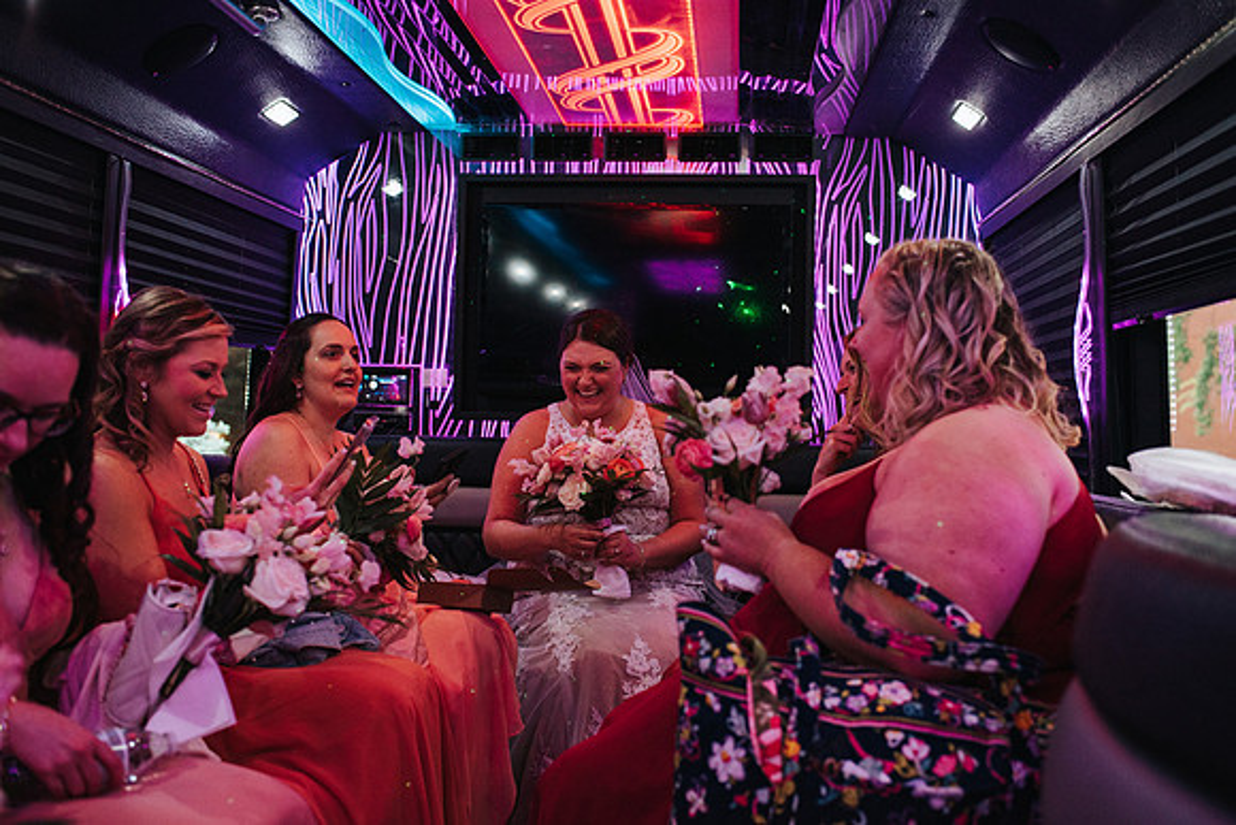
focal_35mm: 36
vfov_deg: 36.9
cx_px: 618
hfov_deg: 53.1
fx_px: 1237
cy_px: 412
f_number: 3.2
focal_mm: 35
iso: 1000
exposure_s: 1/200
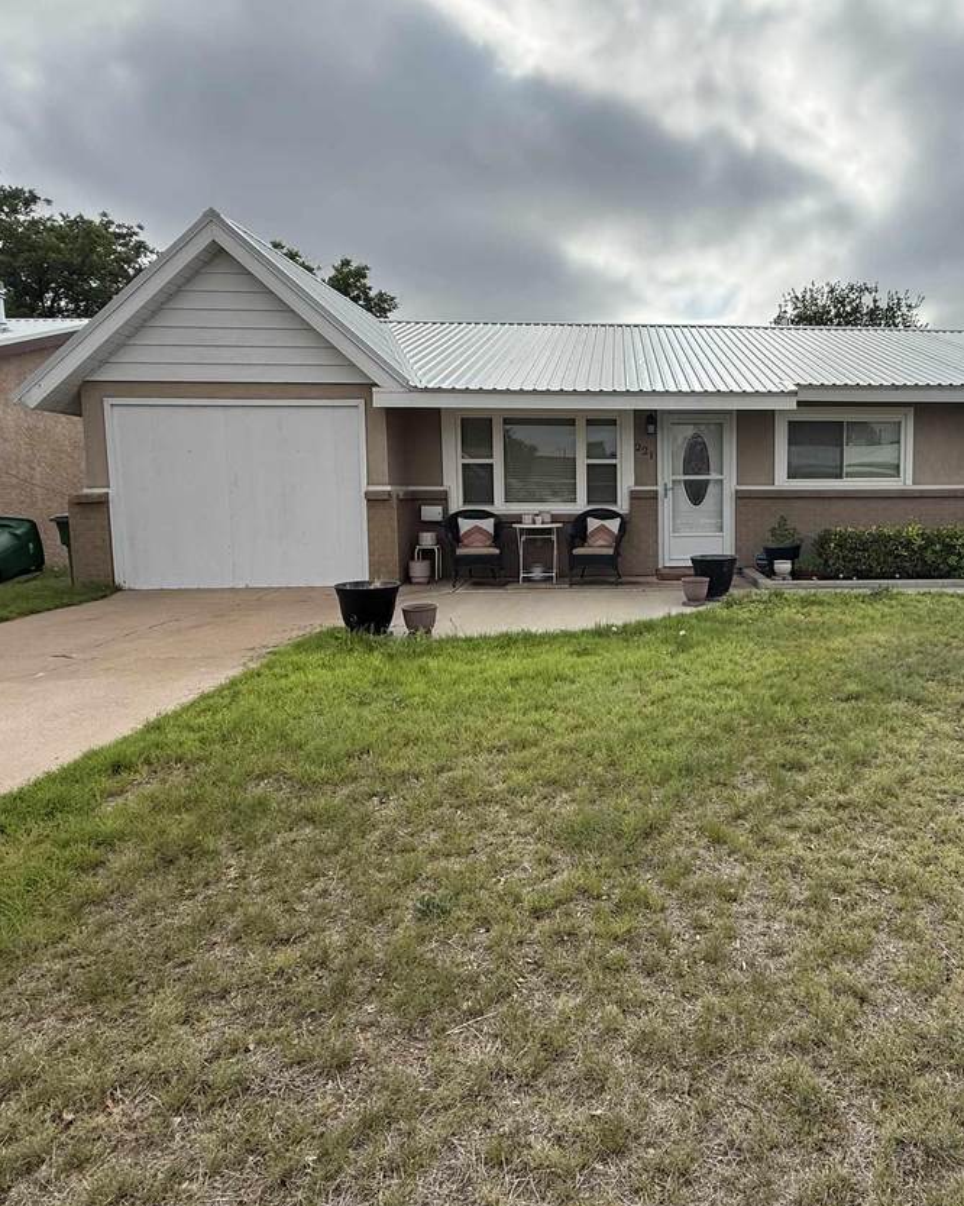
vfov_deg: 77.5
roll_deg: +1.3
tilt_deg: -2.9
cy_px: 554
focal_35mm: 21
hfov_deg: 62.6
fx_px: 749
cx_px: 693
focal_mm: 2.22
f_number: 2.2
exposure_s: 1/2841
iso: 64
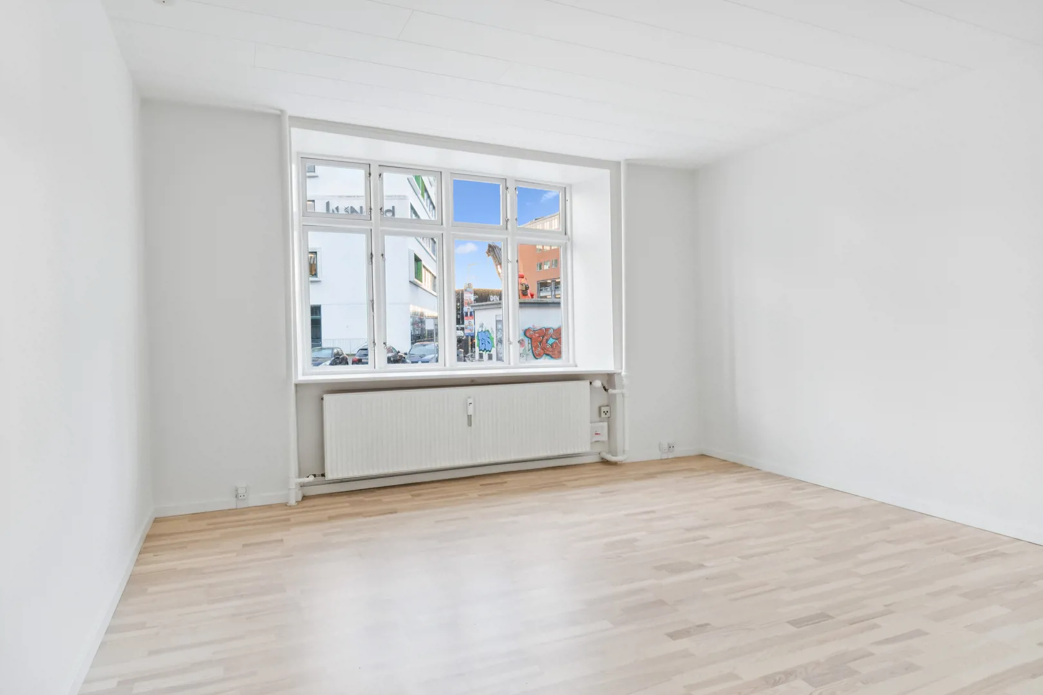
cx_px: 522
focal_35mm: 22
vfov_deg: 57.2
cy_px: 348
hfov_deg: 78.6
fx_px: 637
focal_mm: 22
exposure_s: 1/5
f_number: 11
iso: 800
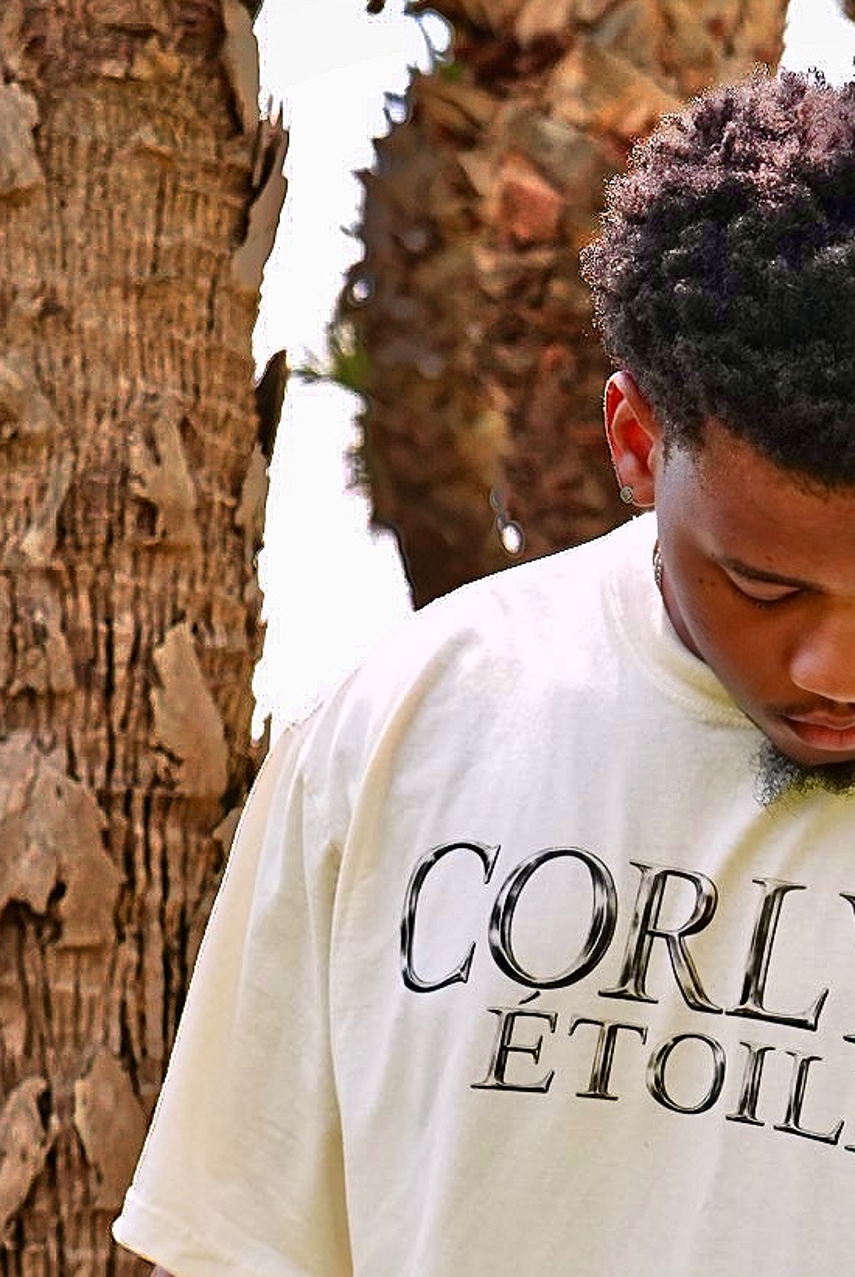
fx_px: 3980
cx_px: 585
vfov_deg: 18.2
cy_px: 831
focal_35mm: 112
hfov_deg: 12.2
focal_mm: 38
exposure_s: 1/6400
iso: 1600
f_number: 3.5
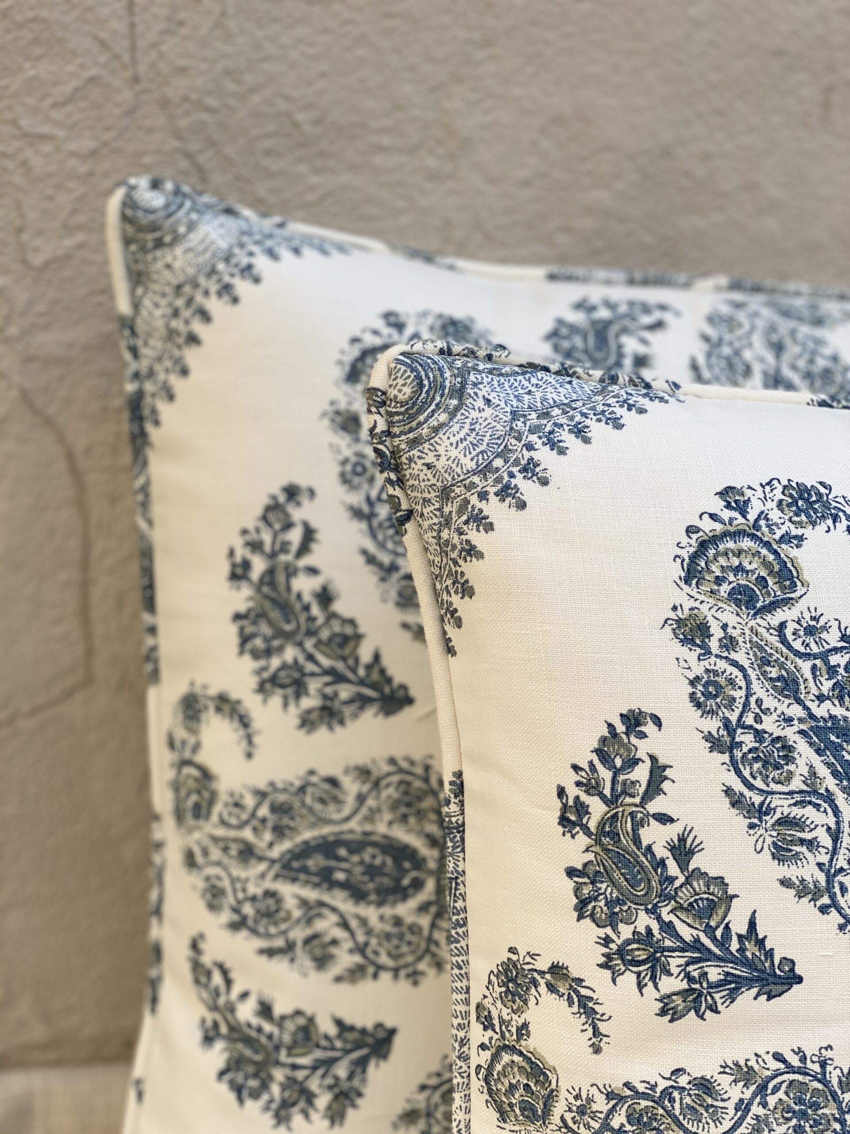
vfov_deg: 36.8
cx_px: 425
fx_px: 1702
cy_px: 567
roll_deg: -6.0
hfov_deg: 28.0
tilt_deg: -19.0
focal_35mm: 52
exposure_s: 1/122
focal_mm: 6
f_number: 2
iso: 40
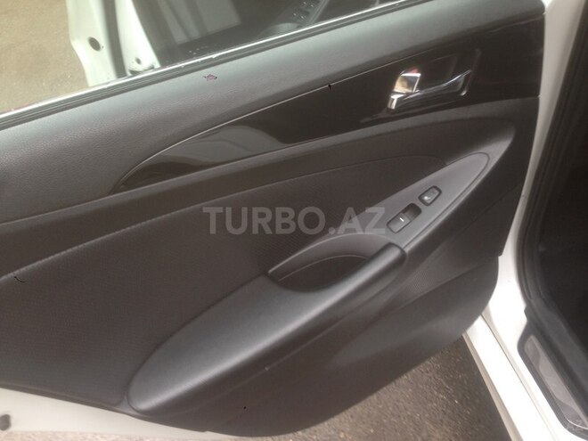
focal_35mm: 33
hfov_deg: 55.4
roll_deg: +10.5
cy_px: 220
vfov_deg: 42.9
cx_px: 294
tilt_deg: -36.4
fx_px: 561
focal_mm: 4.12
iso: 50
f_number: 2.4
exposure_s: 1/40
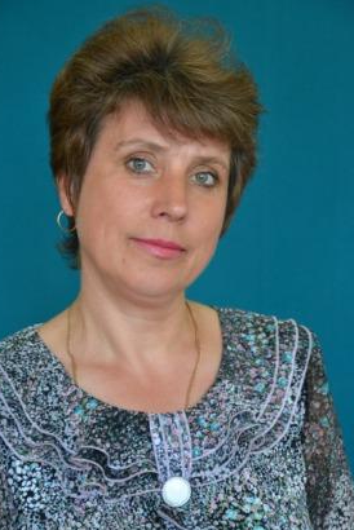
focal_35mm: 131
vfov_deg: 15.6
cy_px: 269
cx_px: 175
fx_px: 1929
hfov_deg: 10.5
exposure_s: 1/60
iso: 1800
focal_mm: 80
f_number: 5.3
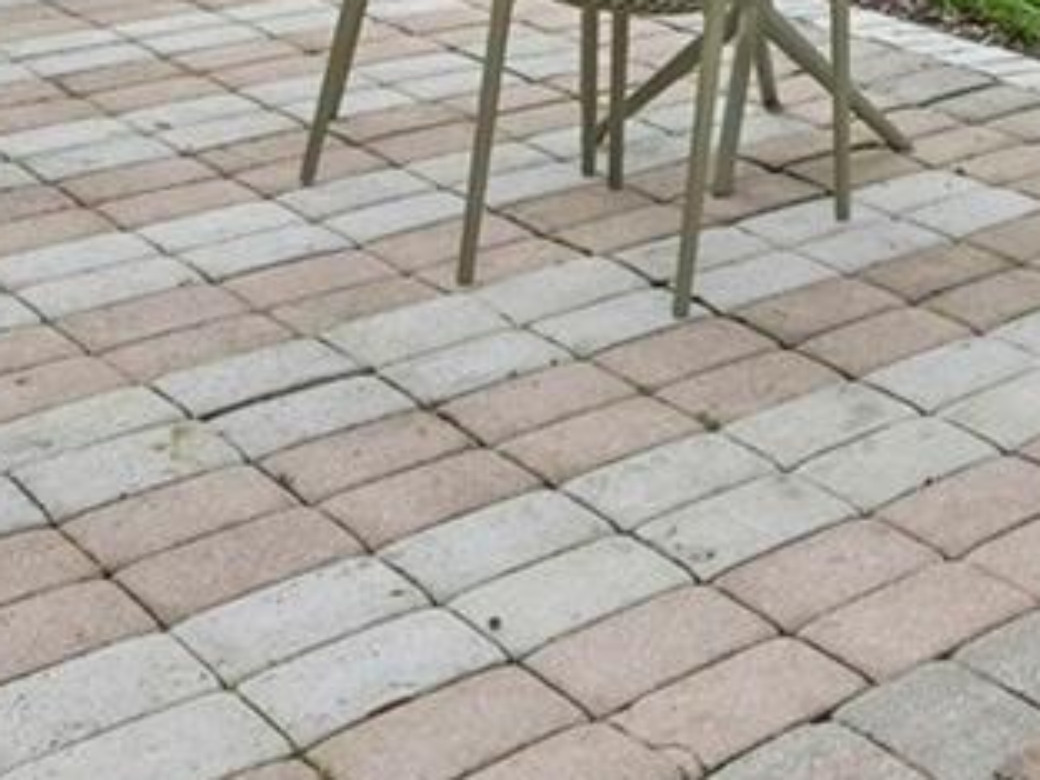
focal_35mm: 69
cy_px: -603
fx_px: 2073
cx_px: 1130
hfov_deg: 26.1
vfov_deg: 17.5
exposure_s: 1/320
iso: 400
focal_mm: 14
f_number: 8
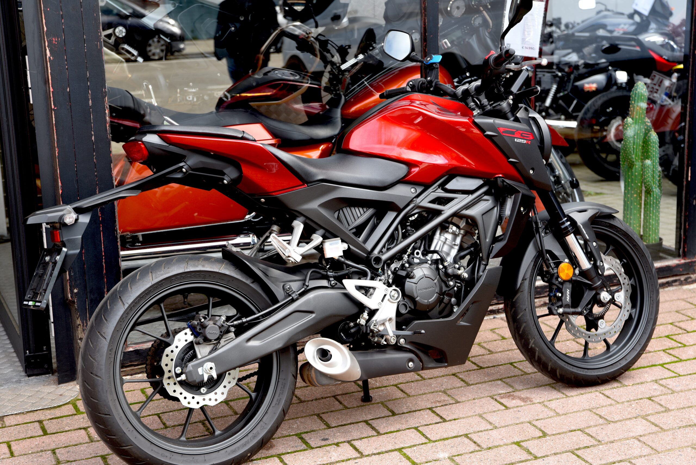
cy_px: 232
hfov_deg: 32.4
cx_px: 348
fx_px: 1199
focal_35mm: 62
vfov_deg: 21.9
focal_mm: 62
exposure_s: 1/100
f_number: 5
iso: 200
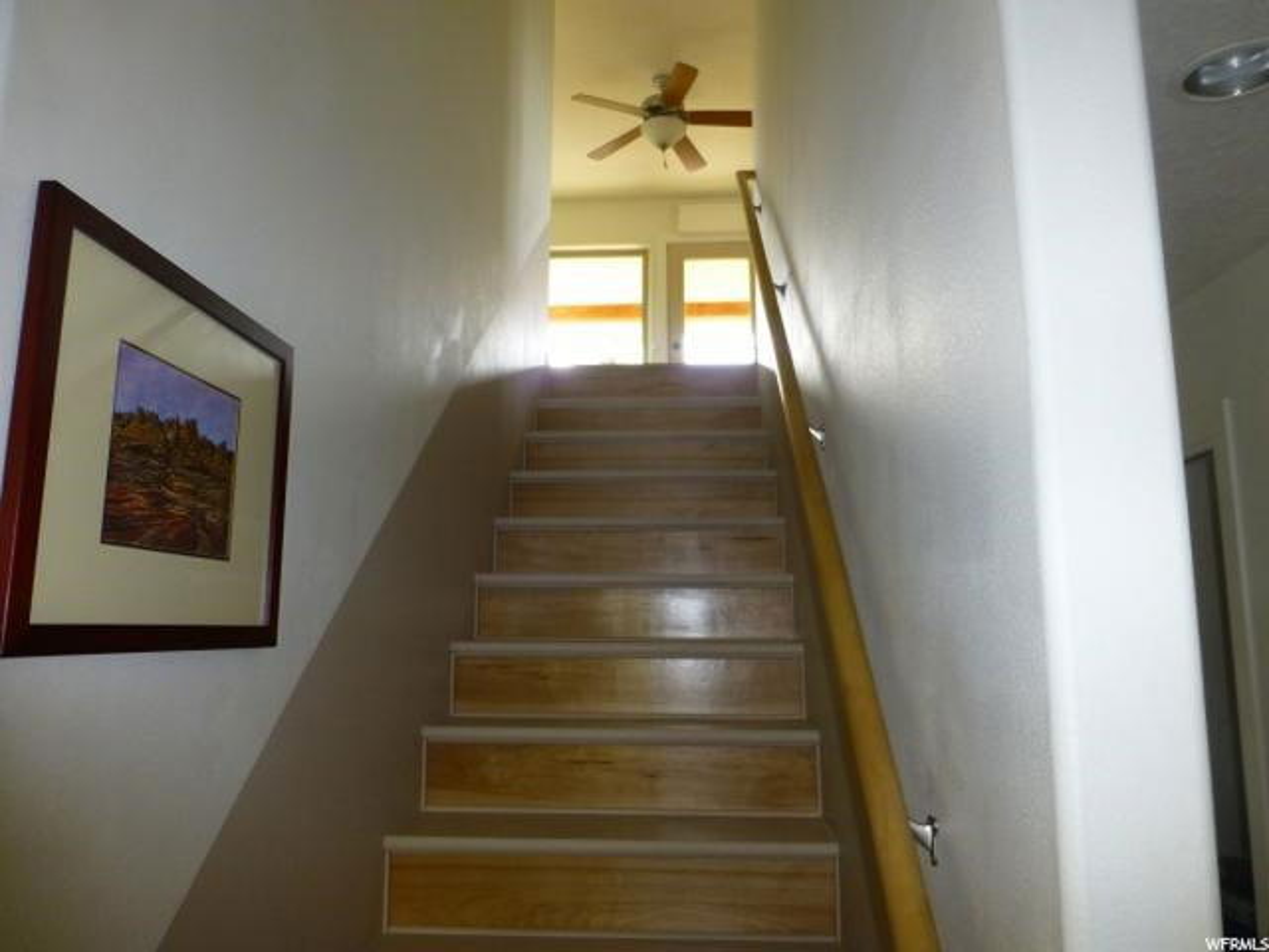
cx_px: 634
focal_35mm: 25
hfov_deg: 69.4
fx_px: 916
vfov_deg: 54.9
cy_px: 476
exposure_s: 1/60
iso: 250
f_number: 3.3
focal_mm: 4.3
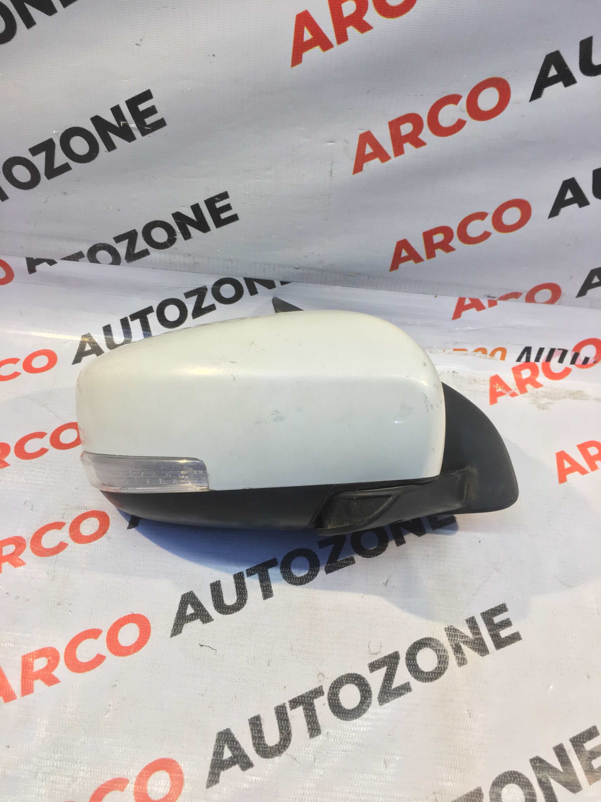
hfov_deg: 48.2
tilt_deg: -47.2
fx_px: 671
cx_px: 300
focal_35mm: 29
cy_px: 401
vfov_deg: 61.7
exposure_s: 1/33
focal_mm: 4.15
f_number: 2.2
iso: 40
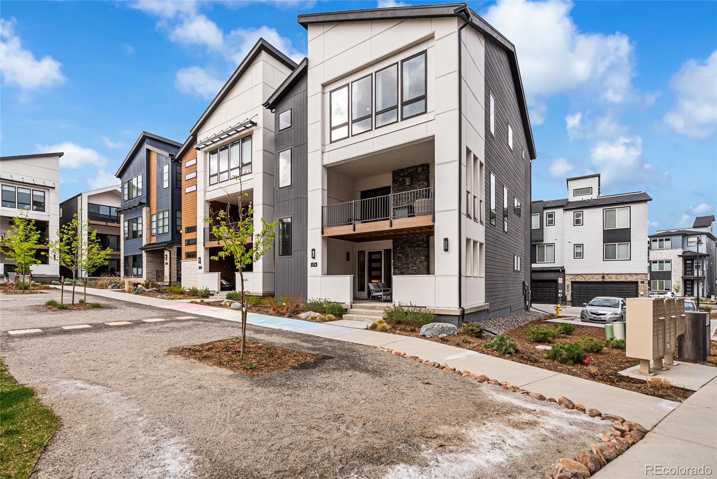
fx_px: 319
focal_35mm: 16
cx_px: 358
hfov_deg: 96.7
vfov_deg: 73.8
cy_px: 240
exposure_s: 1/60
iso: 200
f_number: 8
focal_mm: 16
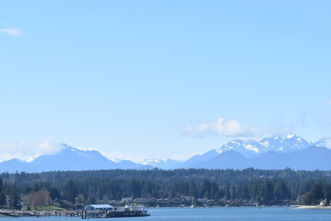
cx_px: 243
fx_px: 1241
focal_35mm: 135
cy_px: 198
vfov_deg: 10.1
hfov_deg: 15.1
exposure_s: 1/400
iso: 200
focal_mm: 48
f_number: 10
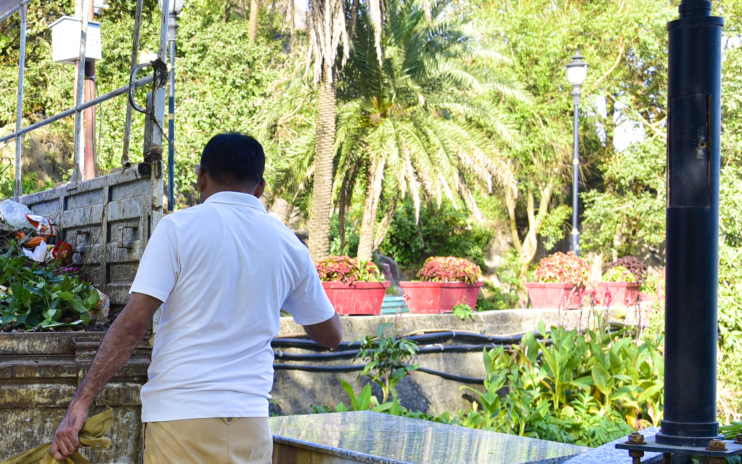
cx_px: -105
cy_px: 297
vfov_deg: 17.1
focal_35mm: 76
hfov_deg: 25.0
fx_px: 1537
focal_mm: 30
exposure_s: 1/160
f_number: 5.6
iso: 160
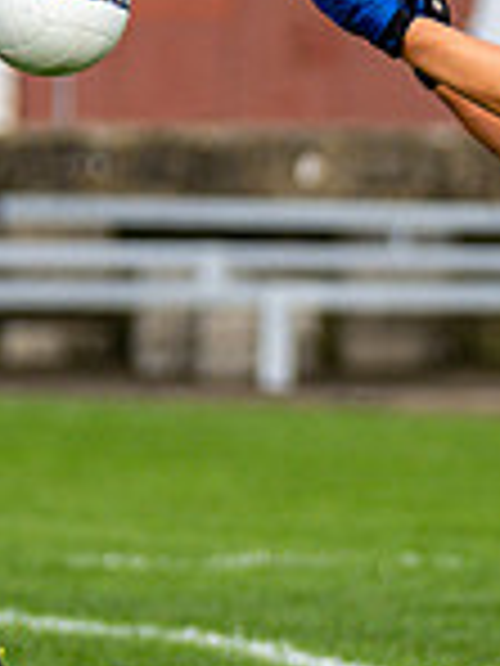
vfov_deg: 1.8
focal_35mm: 1097
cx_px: 833
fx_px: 21127
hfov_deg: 1.4
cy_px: 446
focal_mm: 195
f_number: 2.8
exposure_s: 1/3200
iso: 250
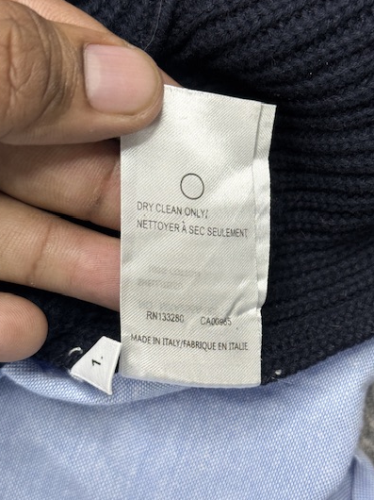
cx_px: 212
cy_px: 255
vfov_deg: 33.2
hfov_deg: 25.2
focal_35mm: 58
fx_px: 836
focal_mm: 6.76
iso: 50
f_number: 1.78
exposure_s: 1/100
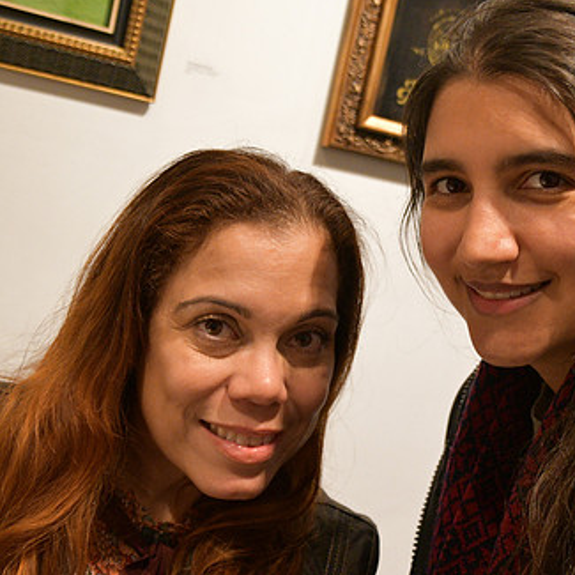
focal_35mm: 47
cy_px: 252
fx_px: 883
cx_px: 400
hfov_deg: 35.6
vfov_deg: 36.0
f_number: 3.5
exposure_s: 1/100
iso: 3200
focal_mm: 21
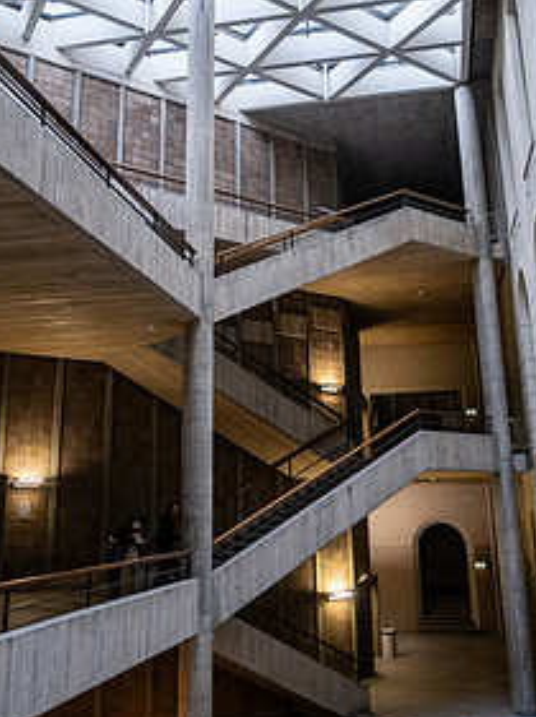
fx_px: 766
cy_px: 265
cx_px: 230
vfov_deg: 49.7
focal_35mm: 37
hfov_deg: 38.5
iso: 640
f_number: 2.8
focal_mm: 16
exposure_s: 1/125
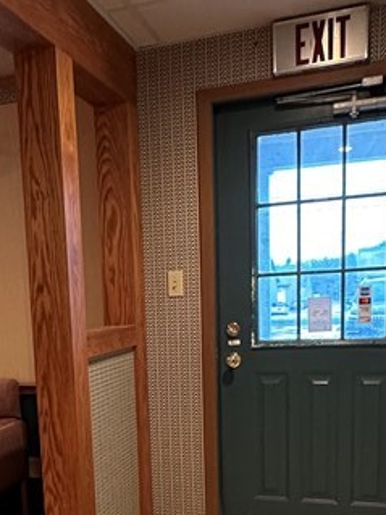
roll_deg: +2.9
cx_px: 99
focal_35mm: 45
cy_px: 413
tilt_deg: -9.6
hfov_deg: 31.6
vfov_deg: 40.3
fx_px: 670
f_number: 2.2
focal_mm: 2.22
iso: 640
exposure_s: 1/60
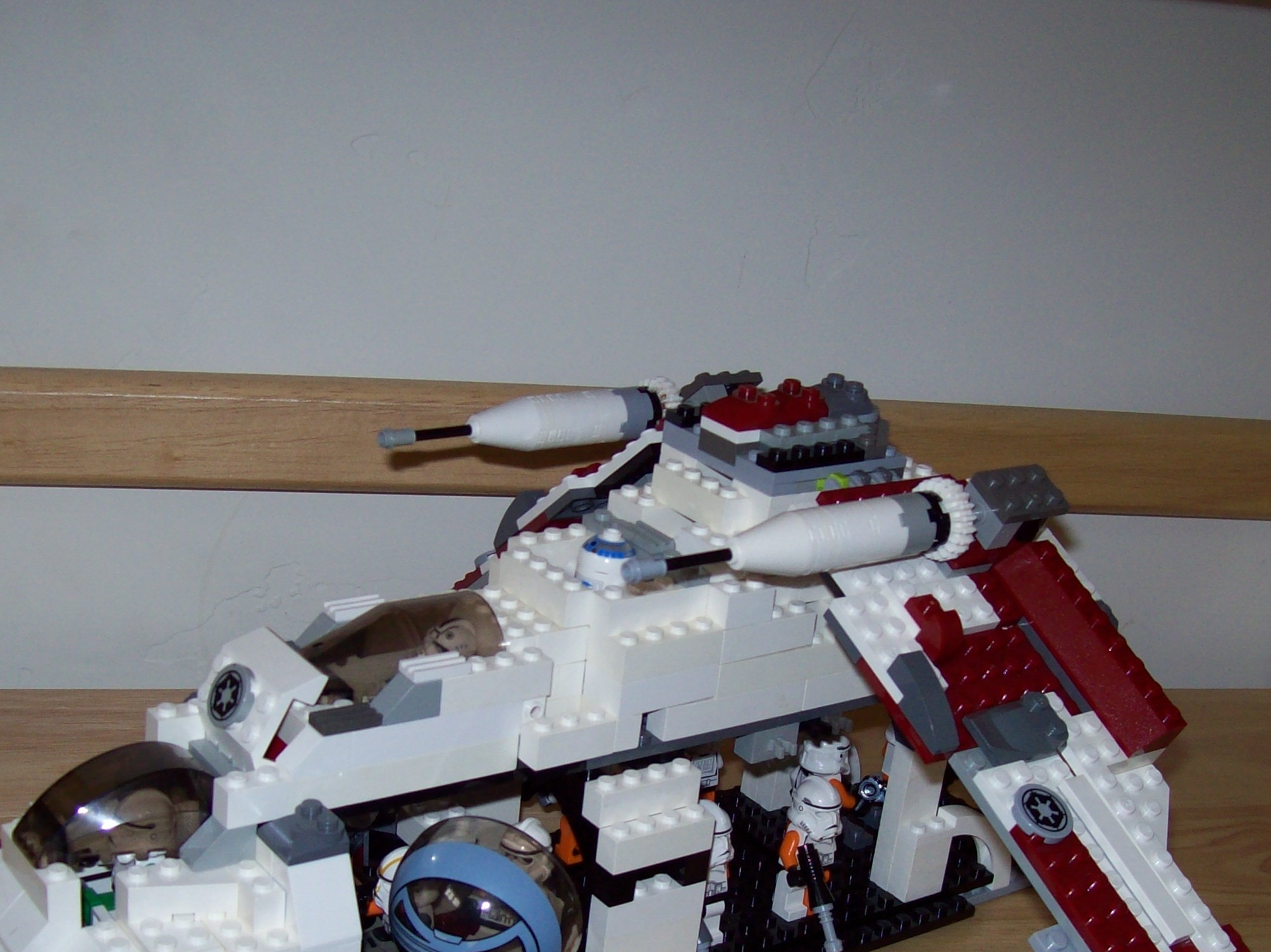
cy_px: 655
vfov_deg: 28.3
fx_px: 1872
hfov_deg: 37.5
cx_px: 618
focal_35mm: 51
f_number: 2.7
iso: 80
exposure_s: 1/64
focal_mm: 6
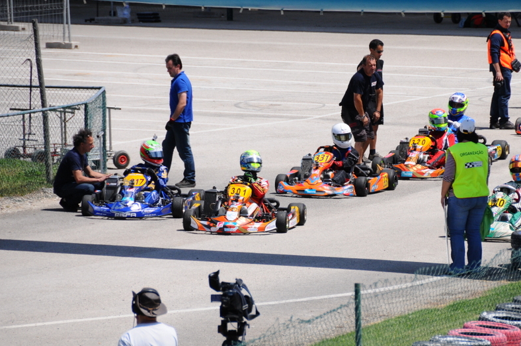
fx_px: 5636
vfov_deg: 3.5
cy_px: 151
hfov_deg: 5.3
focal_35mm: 390
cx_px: 329
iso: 400
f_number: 5.6
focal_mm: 200
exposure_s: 1/2000
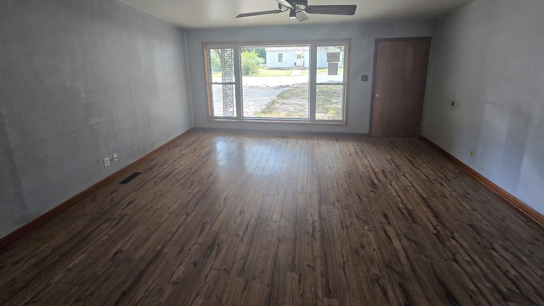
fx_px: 216
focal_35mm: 15
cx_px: 270
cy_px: 109
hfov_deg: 103.0
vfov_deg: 69.1
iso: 100
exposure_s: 1/60
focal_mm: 1.7
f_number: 2.2
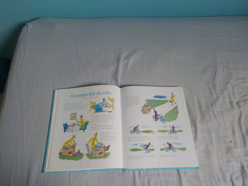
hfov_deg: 60.0
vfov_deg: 46.8
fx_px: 215
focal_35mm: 30
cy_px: 93
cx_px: 124
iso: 220
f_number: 3.3
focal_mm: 4.1
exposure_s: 1/30
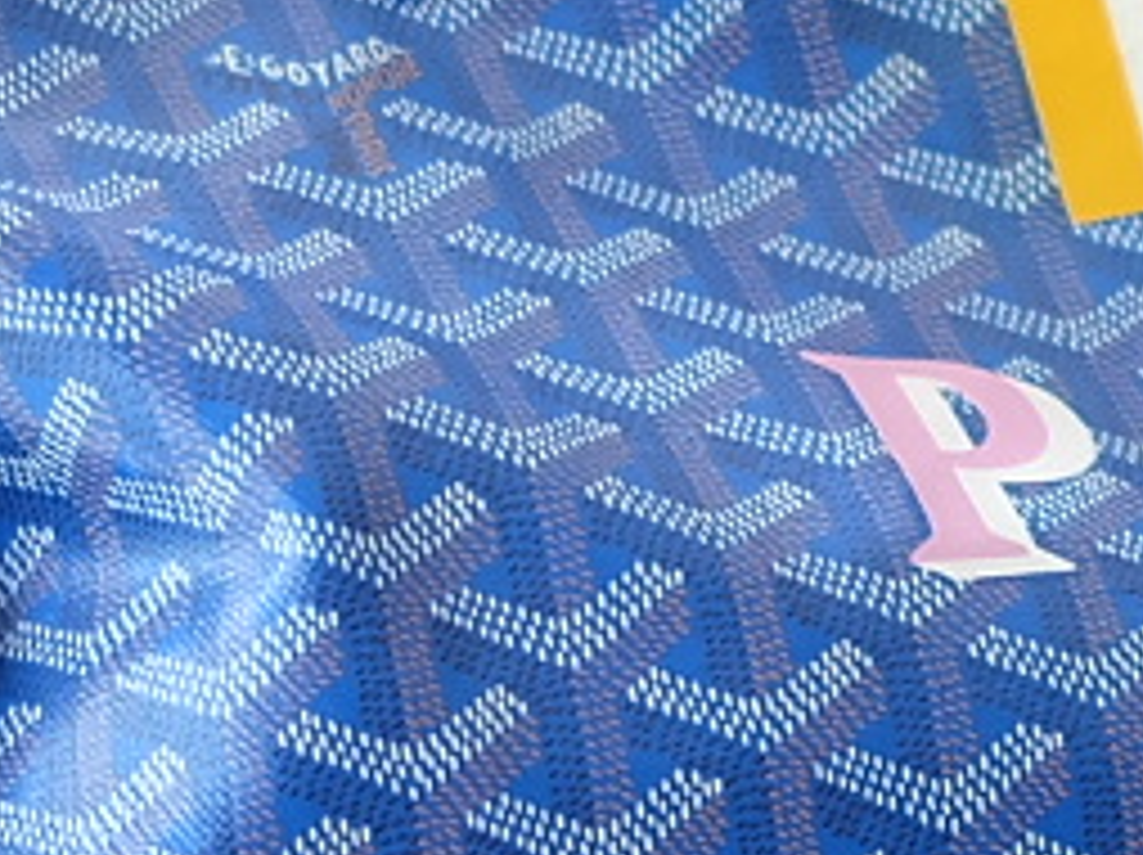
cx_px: 2727
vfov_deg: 4.2
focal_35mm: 357
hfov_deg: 5.4
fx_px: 11777
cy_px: 306
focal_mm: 35
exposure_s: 1/60
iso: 640
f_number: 1.4
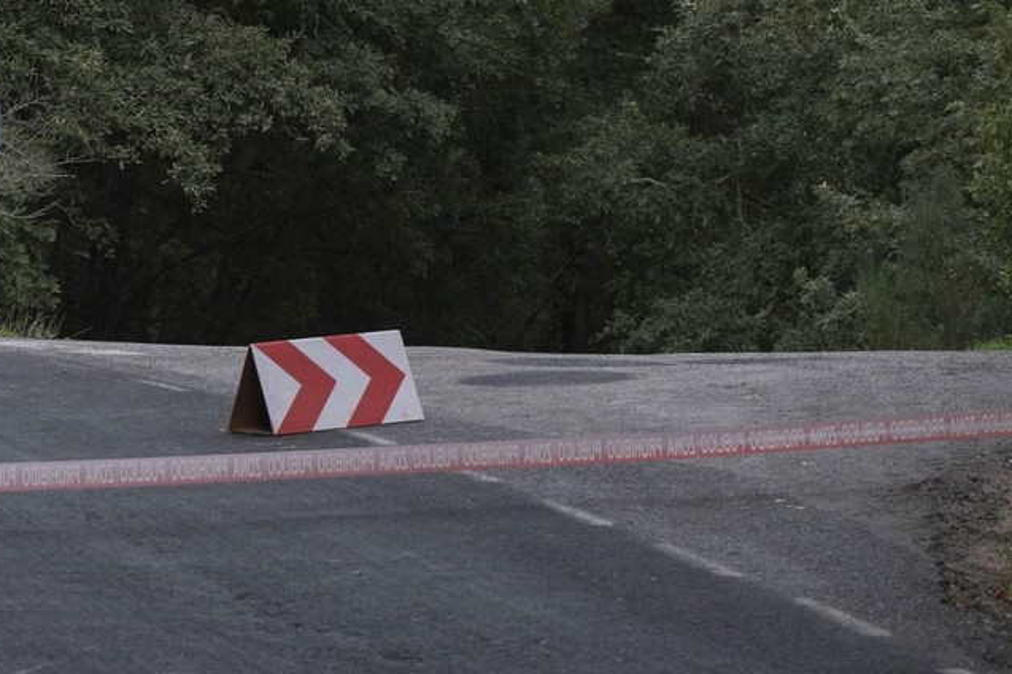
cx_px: -22
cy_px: 529
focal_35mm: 226
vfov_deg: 6.1
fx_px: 6350
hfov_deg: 9.1
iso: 1600
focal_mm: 90
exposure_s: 1/2000
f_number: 2.8
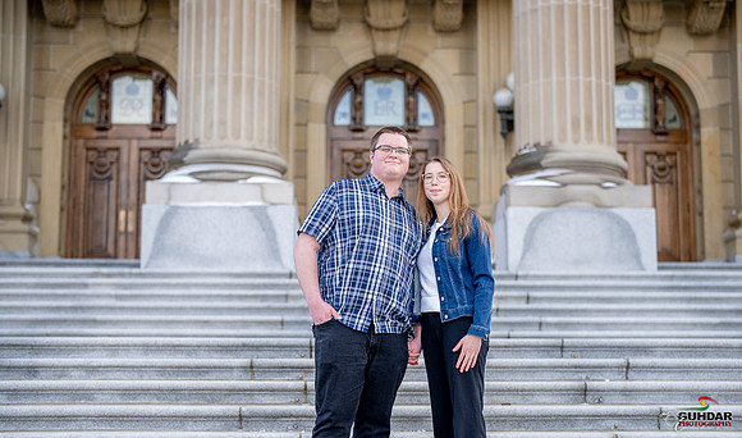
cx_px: 390
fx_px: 1118
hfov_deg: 36.7
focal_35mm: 56
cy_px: 260
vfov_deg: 22.1
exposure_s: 1/6400
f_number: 1.8
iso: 1250
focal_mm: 50
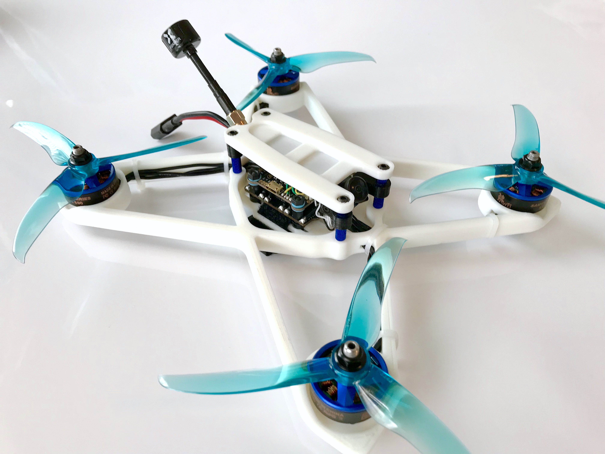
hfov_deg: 63.4
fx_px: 489
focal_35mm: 28
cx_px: 302
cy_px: 227
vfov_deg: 49.7
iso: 32
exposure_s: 1/100
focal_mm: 3.99
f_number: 1.8
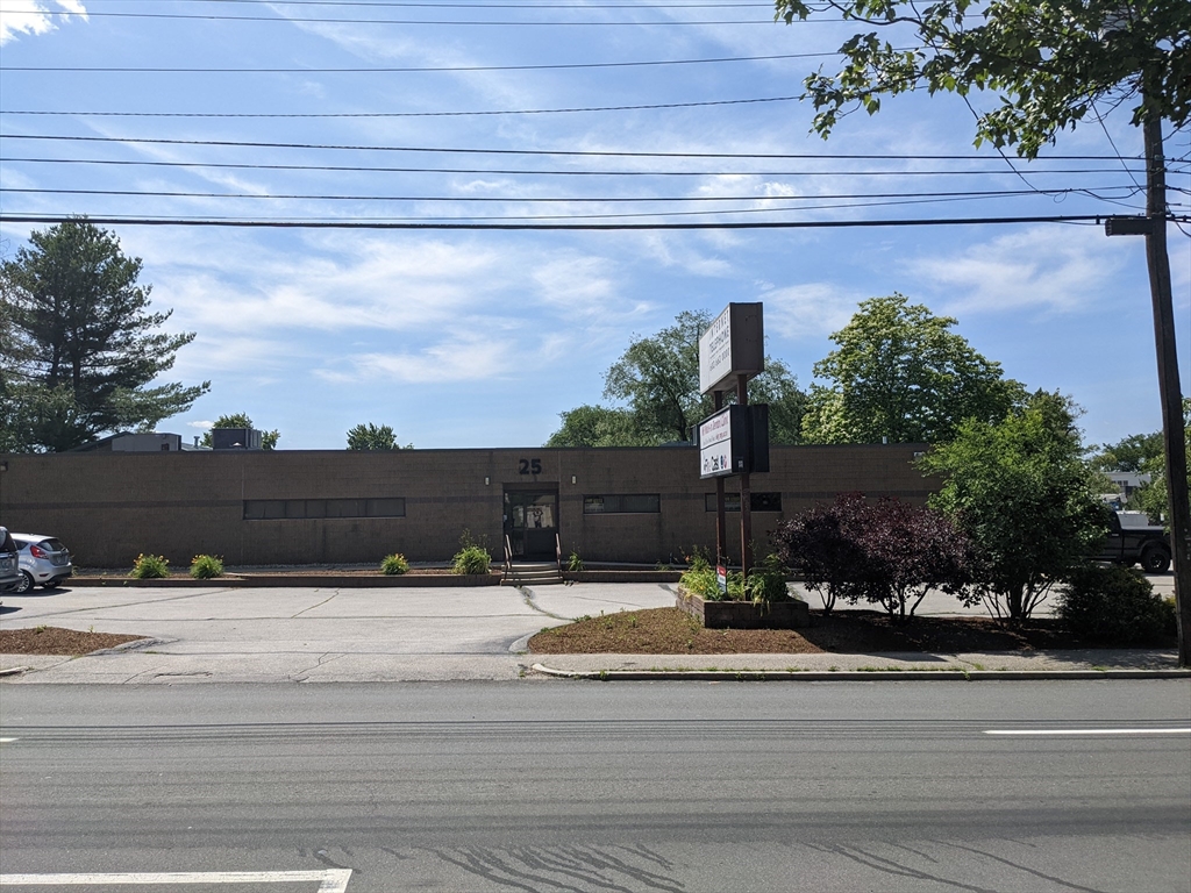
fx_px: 929
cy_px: 446
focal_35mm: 27
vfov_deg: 51.4
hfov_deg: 65.3
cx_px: 596
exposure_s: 1/4695
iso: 61
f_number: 1.73
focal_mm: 4.38
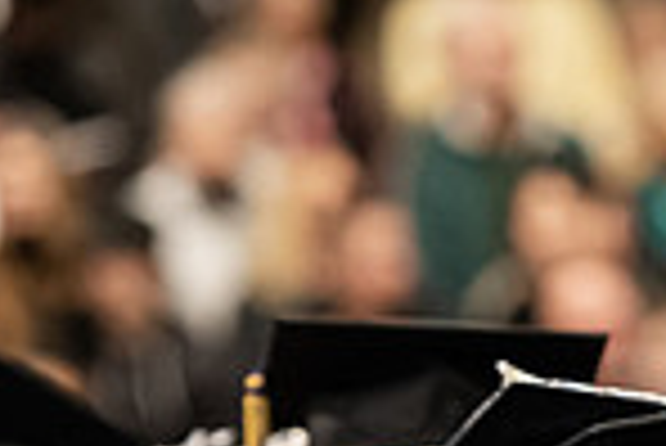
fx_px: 10166
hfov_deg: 3.7
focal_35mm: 549
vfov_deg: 2.5
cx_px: 814
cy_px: 831
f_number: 3.2
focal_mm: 140
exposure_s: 1/200
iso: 2000
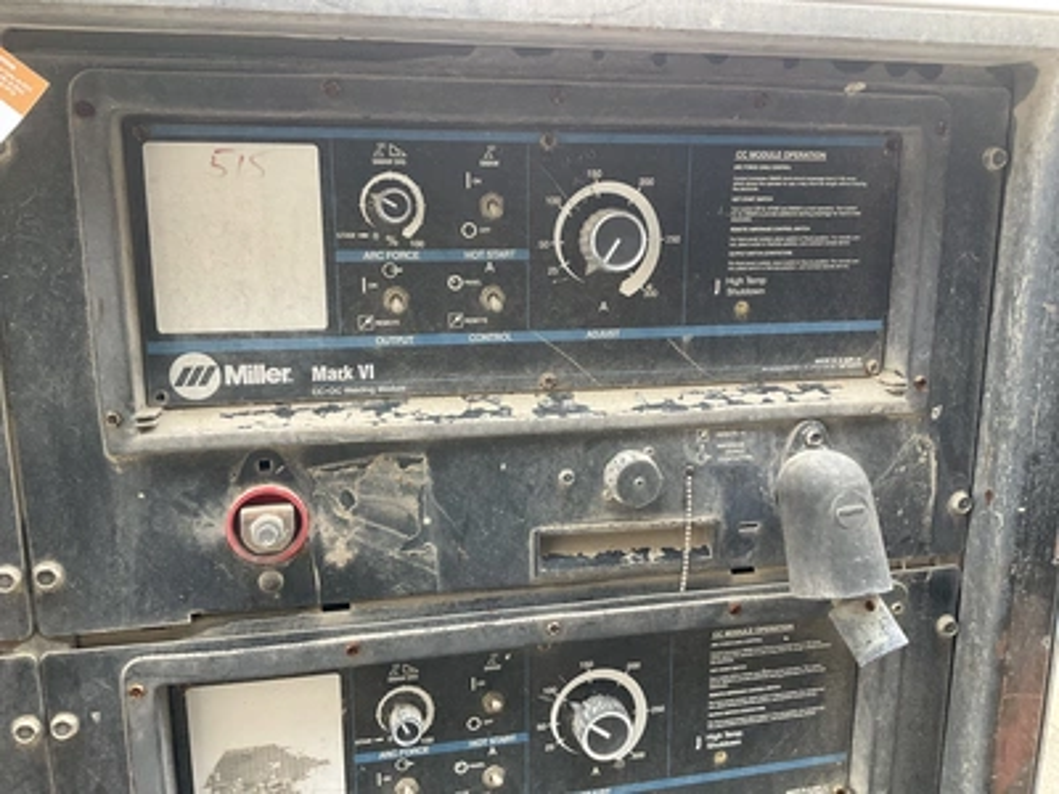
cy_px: 397
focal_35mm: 29
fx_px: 887
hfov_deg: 61.7
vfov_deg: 48.2
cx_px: 530
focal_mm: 3
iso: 64
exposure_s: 1/83
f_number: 1.8
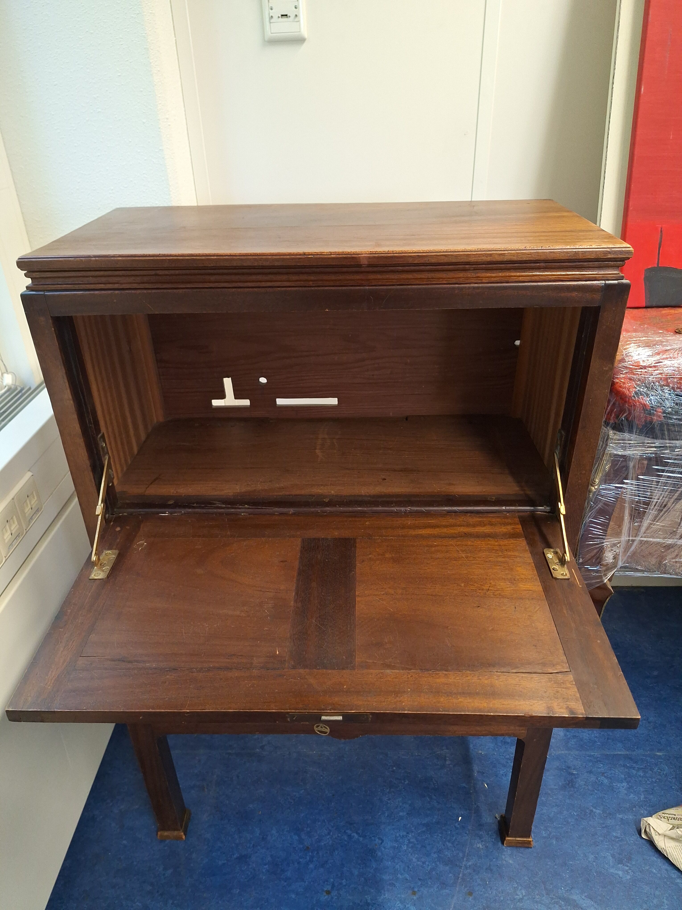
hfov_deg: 58.9
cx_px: 341
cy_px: 455
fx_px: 604
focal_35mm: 23
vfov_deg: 73.9
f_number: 1.8
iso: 125
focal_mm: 5.54
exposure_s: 1/50
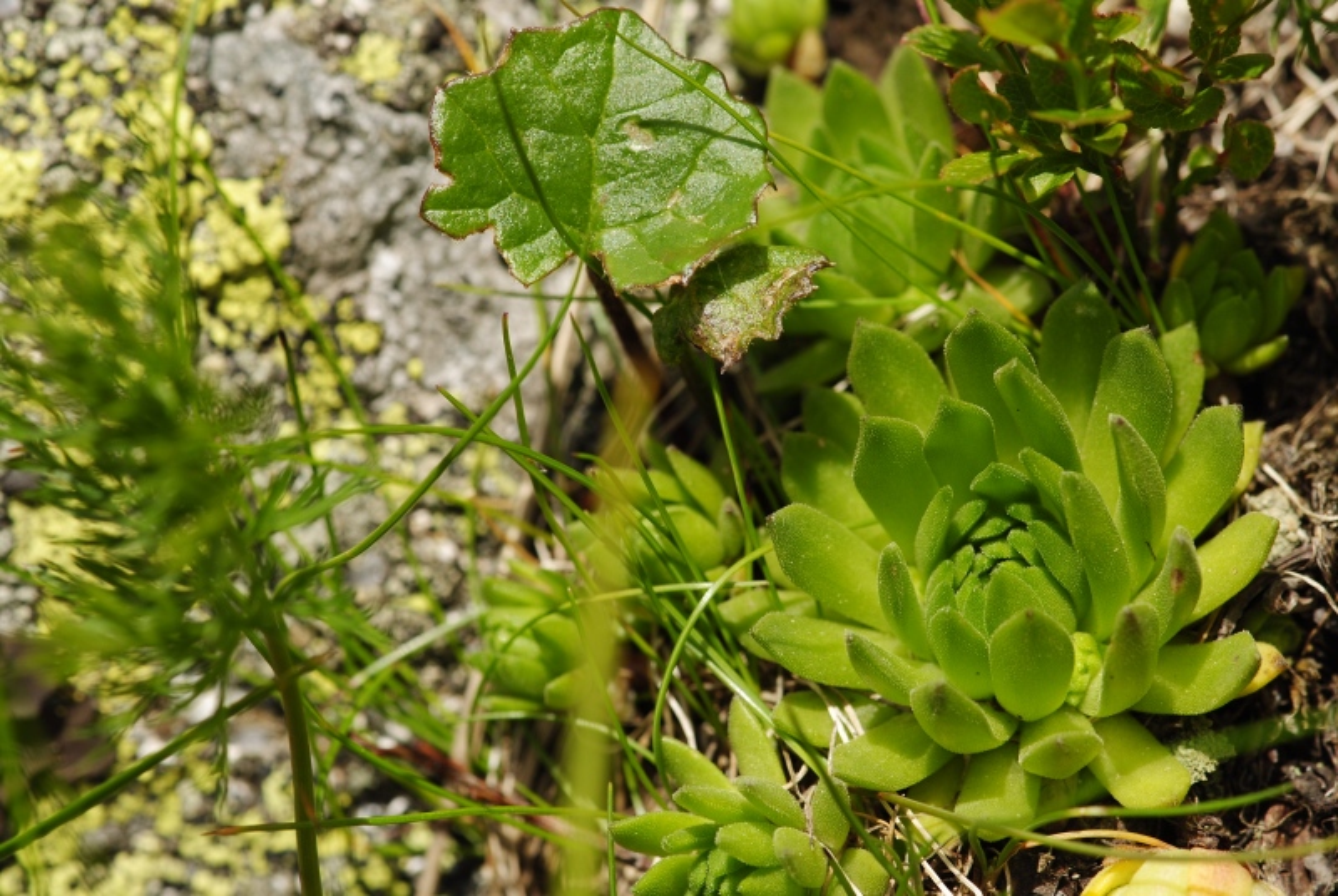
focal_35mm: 128
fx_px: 4746
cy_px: 448
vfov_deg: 10.8
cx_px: 669
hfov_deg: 16.0
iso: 100
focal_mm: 85
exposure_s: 1/250
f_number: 8
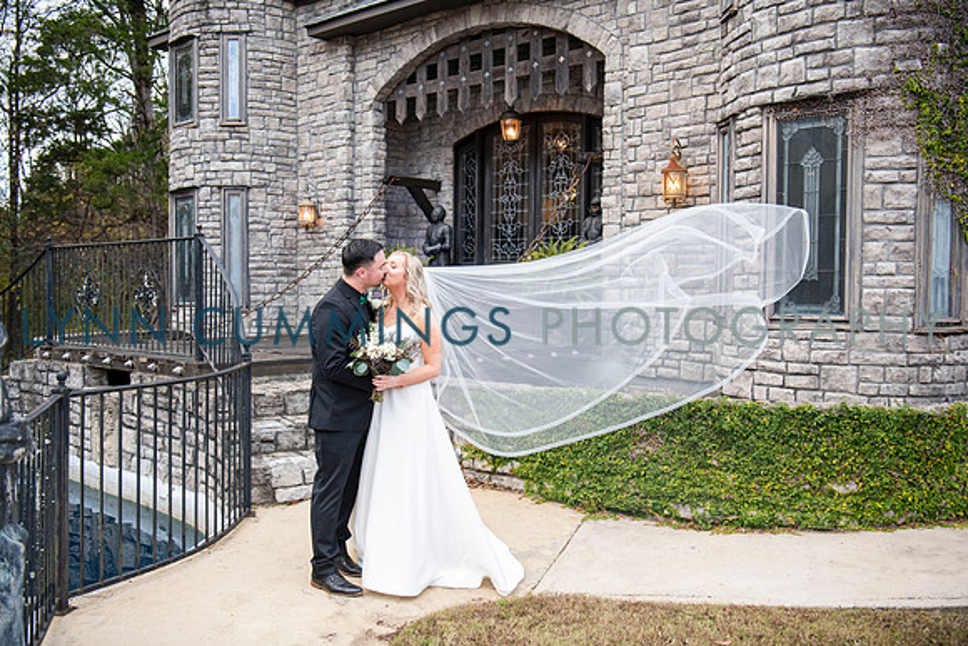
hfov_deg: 55.6
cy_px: 323
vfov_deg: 38.8
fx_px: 918
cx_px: 484
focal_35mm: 34
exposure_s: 1/320
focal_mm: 34
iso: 400
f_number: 3.5
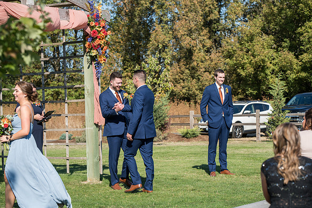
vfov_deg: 13.7
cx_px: 156
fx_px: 867
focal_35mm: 100
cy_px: 104
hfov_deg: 20.4
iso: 125
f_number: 5
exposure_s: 1/500
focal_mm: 100
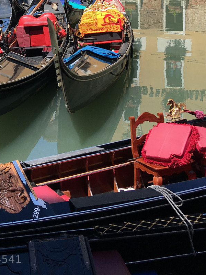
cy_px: 11
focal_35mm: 58
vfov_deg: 31.2
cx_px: 48
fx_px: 460
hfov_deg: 24.9
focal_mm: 4.15
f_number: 2.2
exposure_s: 1/1012
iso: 25
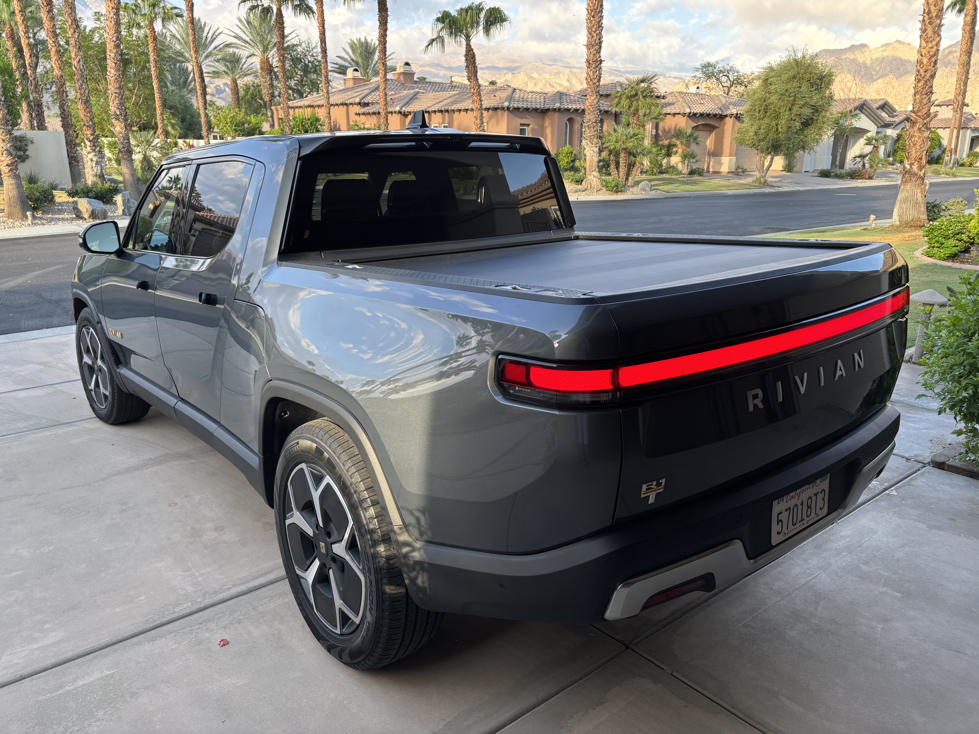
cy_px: 367
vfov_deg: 53.1
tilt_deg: -16.1
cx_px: 490
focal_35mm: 26
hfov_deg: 67.3
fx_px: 735
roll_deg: +0.2
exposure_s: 1/260
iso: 40
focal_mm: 5.96
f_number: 1.6
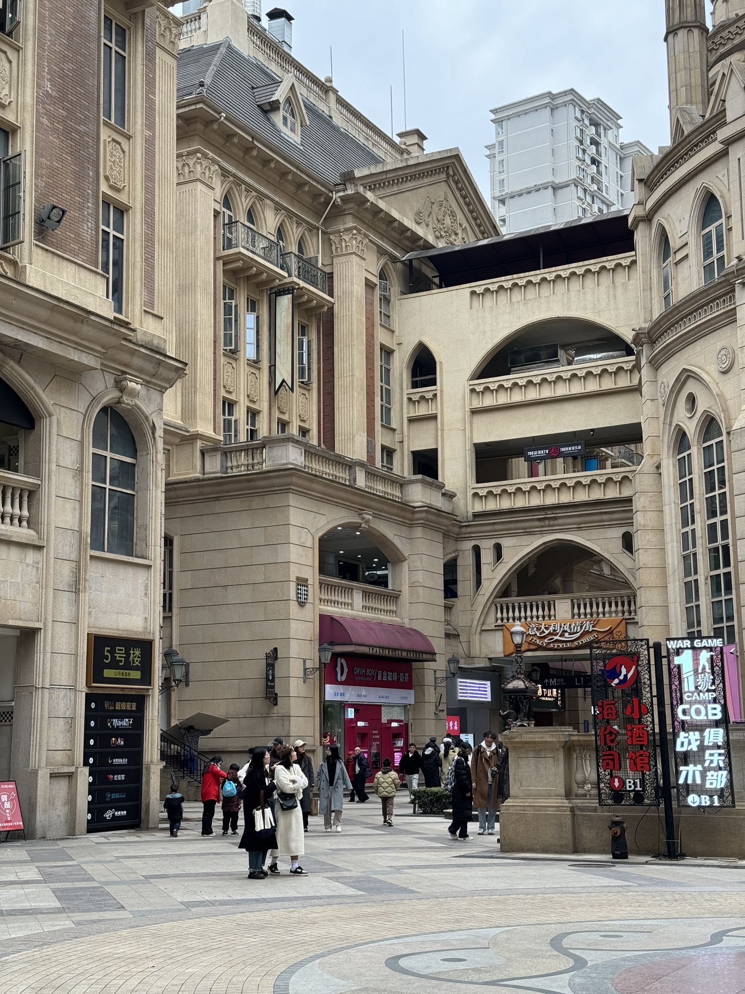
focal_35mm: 48
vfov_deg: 39.7
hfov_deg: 30.3
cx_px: 372
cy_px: 497
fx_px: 1377
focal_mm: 6.86
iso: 64
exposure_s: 1/329
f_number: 1.78
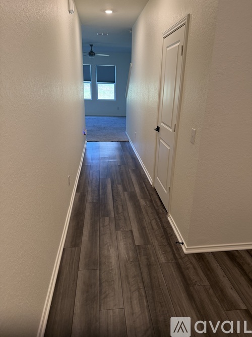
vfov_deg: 71.6
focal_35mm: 24
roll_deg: -0.8
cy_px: 168
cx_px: 126
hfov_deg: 56.8
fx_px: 233
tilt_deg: -19.4
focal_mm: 6.76
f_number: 1.78
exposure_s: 1/120
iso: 200
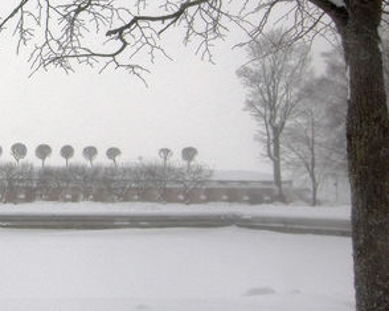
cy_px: 88
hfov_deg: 19.7
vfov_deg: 17.8
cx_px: -169
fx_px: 990
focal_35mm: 86
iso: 200
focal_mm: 20
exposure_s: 1/200
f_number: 9
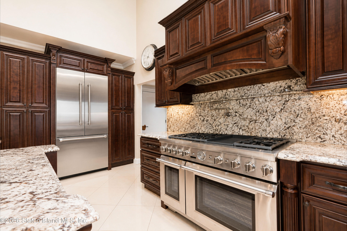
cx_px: 174
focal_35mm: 16
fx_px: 154
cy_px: 116
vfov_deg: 73.8
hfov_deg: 96.7
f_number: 4
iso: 64
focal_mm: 16
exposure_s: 1/8
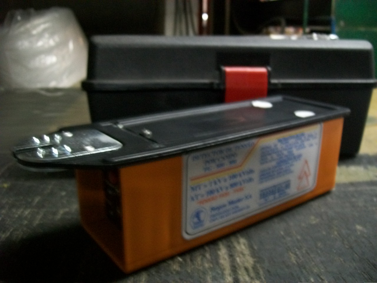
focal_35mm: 34
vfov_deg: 41.8
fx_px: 370
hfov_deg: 54.0
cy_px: 142
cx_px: 188
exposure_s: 1/8
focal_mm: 6.1
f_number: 2.7
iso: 200
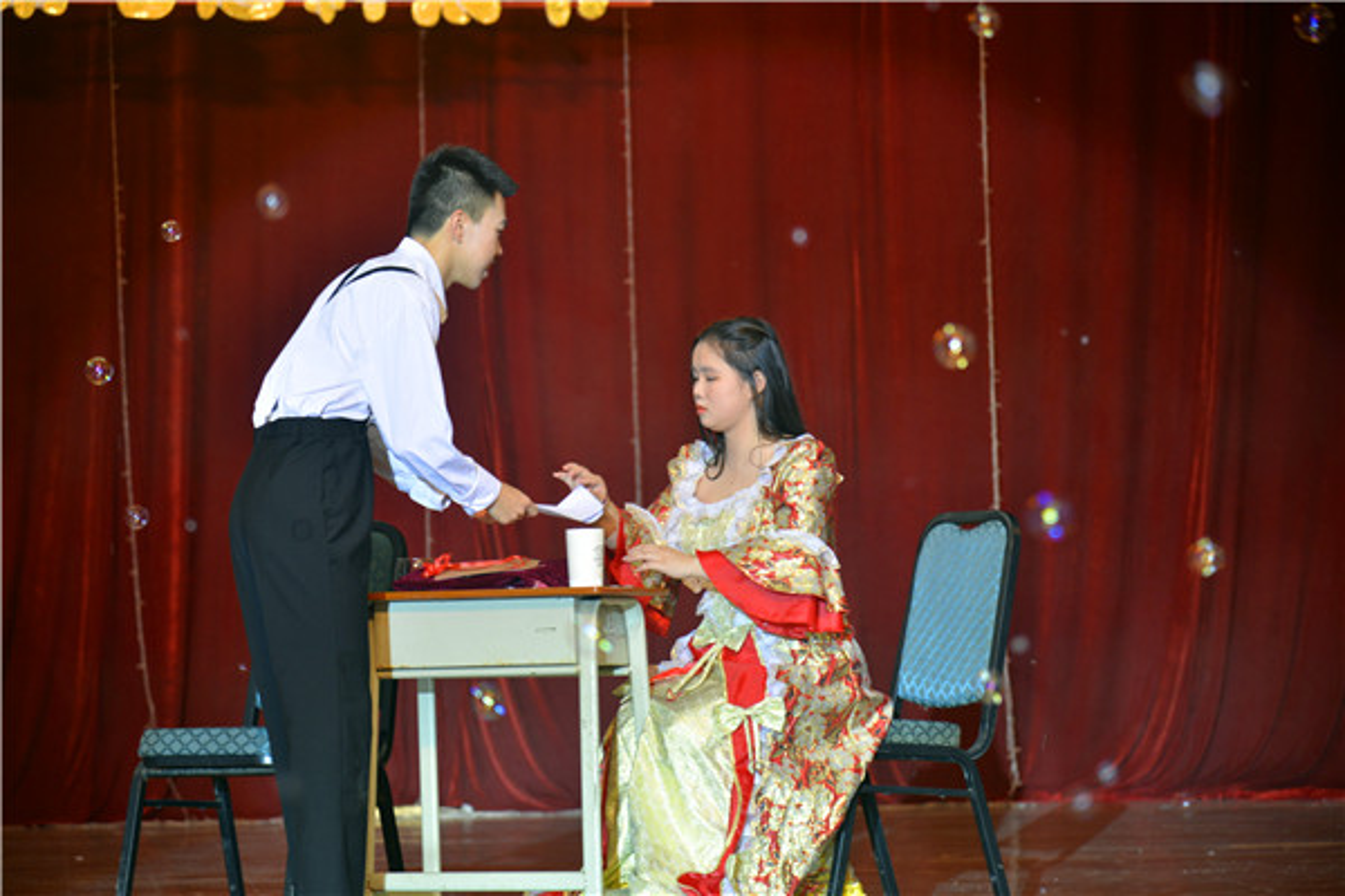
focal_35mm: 120
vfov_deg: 11.4
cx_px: 672
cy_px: 448
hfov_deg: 17.1
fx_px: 4483
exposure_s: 1/50
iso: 640
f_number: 4.5
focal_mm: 120
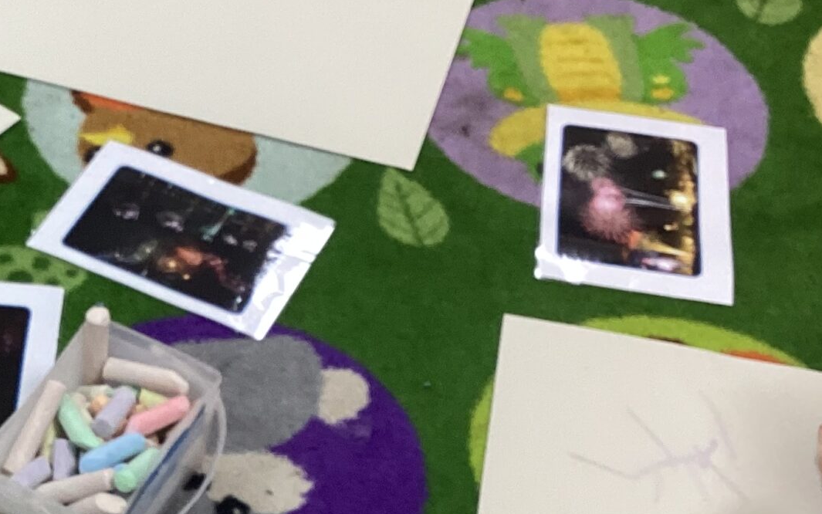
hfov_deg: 24.9
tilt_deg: -52.5
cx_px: -4
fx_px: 1770
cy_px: 400
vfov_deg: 16.4
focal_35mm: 79
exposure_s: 1/50
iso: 100
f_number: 2.4
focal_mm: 3.3
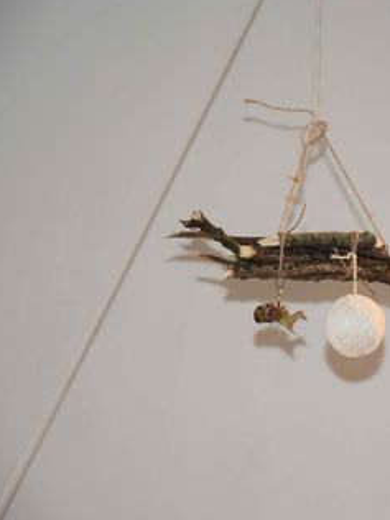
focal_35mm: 234
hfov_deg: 6.3
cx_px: 339
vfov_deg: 8.5
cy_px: 261
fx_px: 3511
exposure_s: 1/60
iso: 1400
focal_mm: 105
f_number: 5.6
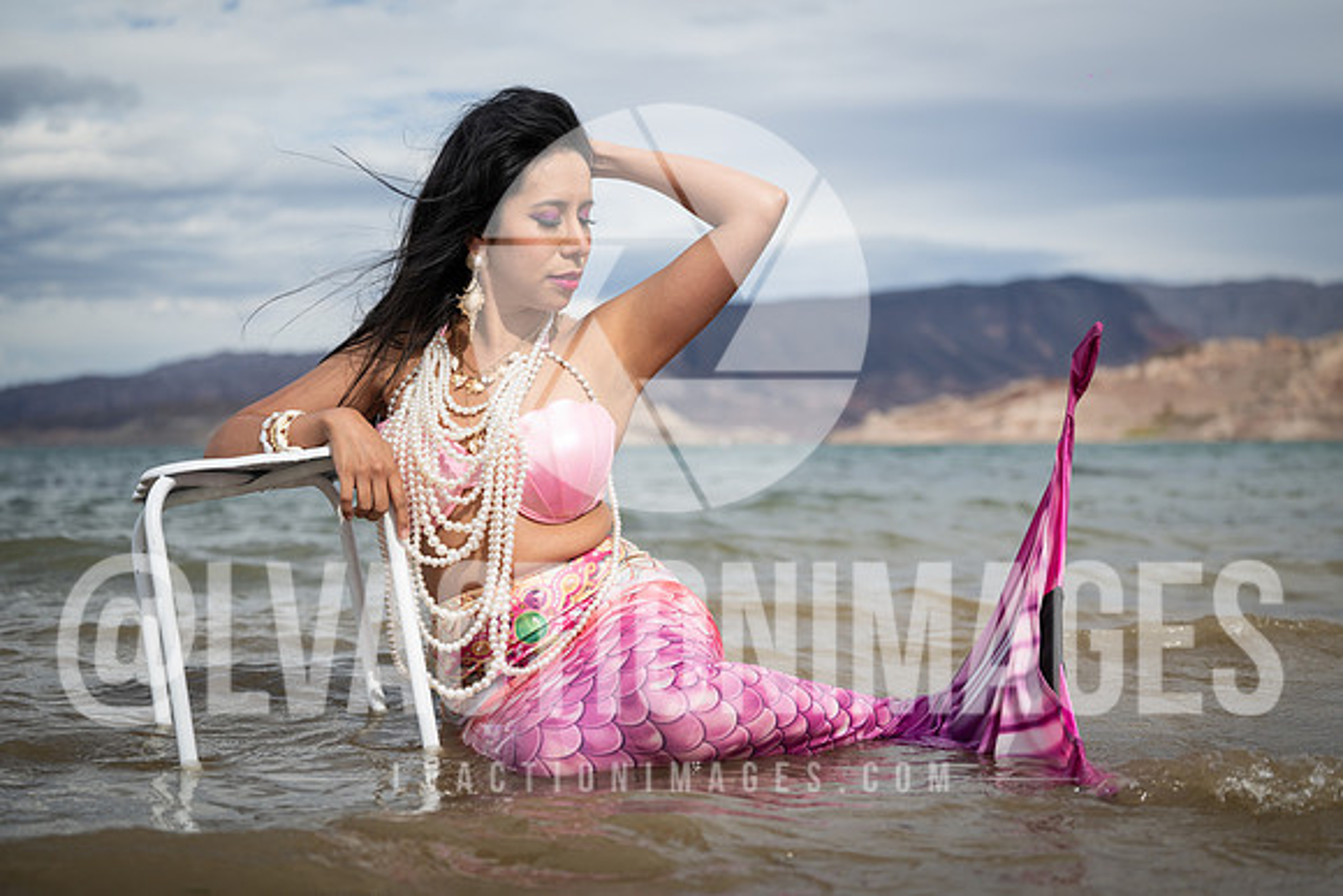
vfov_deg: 28.2
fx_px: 1785
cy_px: 454
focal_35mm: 48
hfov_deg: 41.2
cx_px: 724
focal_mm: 44
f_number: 2.8
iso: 64
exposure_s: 1/1600
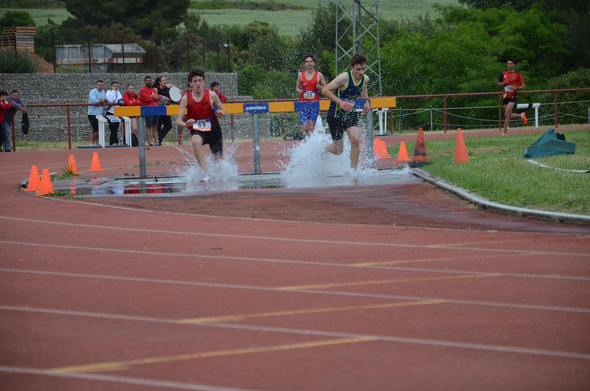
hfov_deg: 13.1
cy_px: 196
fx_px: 2576
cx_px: 295
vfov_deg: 8.7
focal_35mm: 158
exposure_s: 1/1000
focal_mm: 105
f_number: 5.6
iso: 500
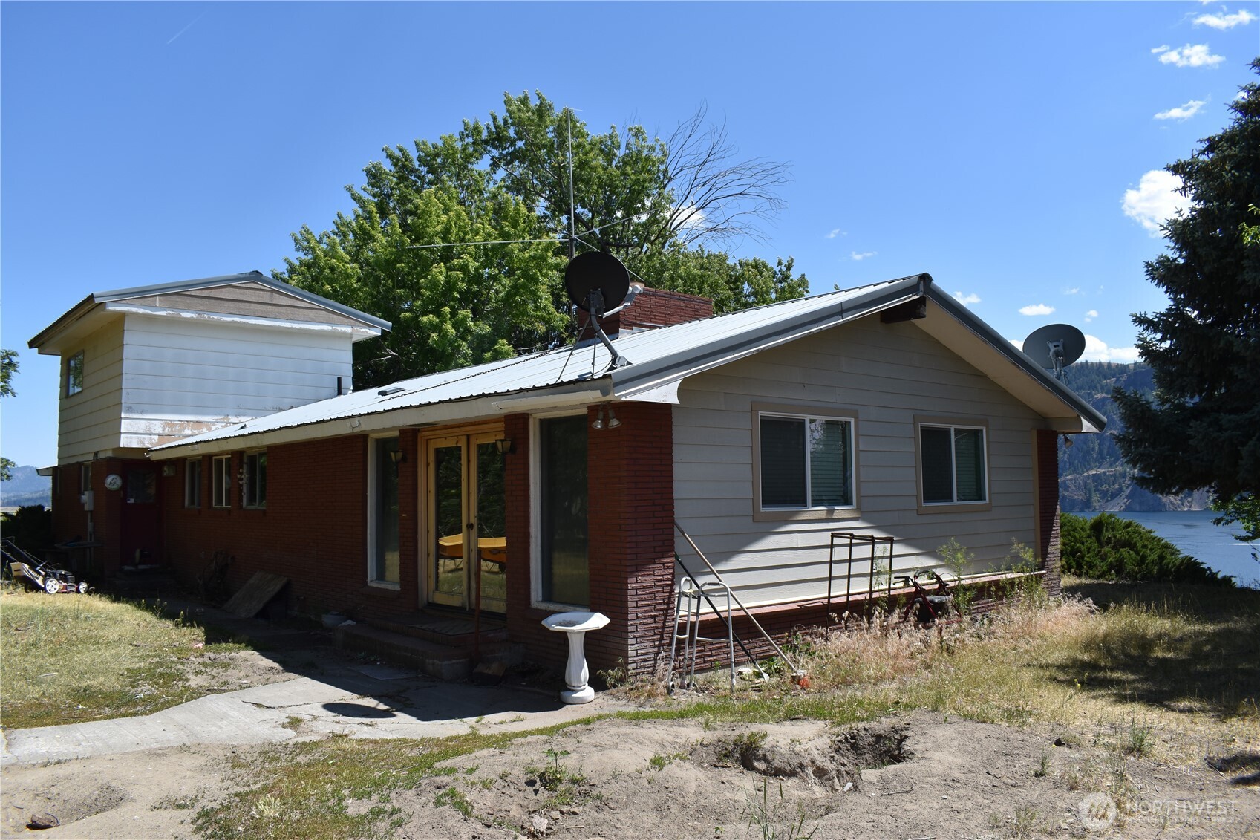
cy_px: 420
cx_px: 630
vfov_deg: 47.9
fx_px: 945
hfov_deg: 67.4
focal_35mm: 27
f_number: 8
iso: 100
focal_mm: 18
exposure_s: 1/250
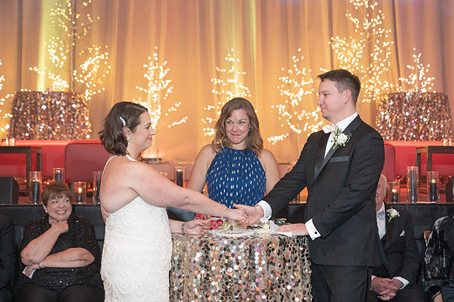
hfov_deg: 26.0
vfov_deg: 17.5
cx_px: 242
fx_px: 983
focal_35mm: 78
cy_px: 164
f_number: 4
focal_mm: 70
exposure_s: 1/125
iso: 4000
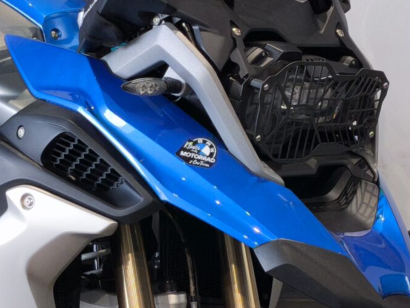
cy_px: 258
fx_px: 2085
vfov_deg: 8.4
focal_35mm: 176
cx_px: 75
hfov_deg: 11.2
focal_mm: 6.57
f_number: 1.6
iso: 80
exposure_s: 1/100
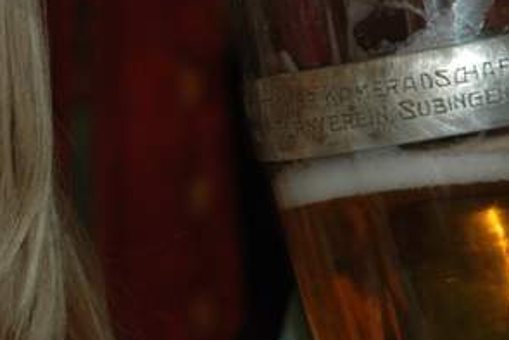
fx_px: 3159
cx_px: -88
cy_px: 24
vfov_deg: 6.1
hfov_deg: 9.1
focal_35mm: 223
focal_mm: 55
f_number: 4.5
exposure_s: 1/60
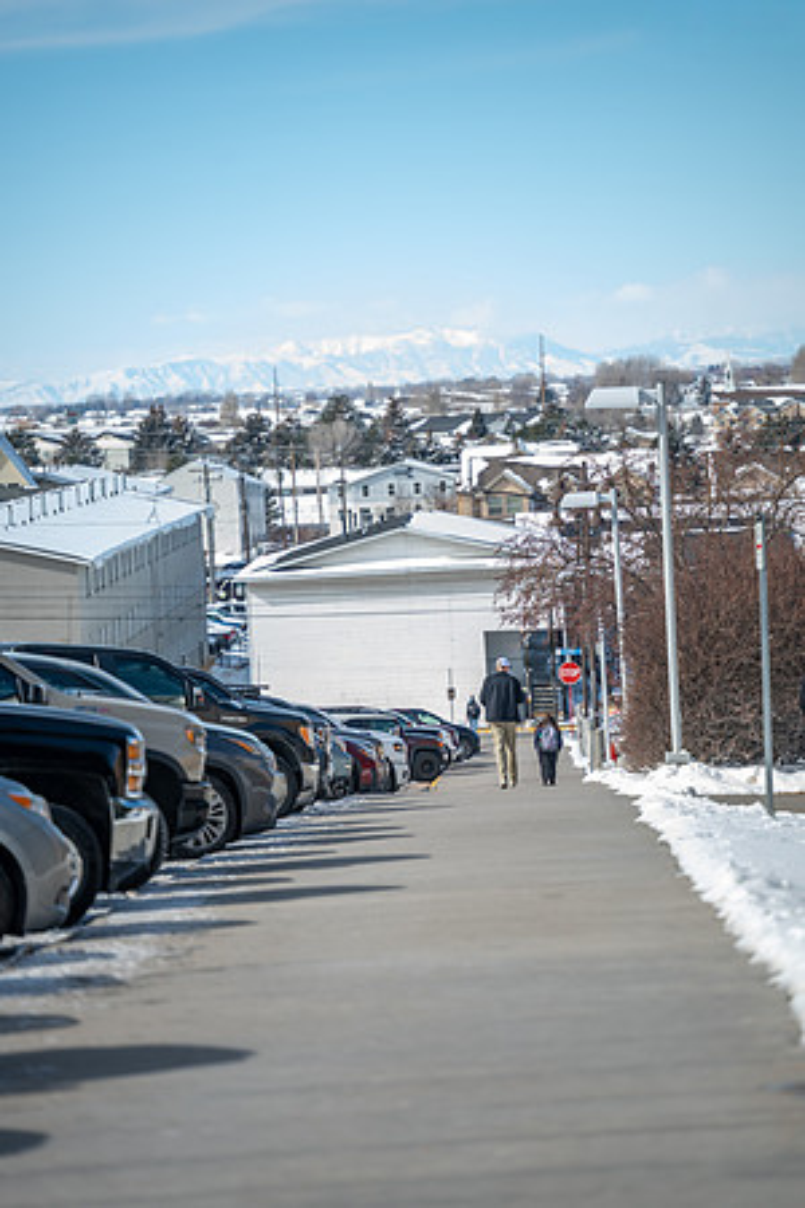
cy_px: 604
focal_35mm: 165
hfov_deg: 8.3
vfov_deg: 12.5
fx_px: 5534
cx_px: 402
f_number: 2.8
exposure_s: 1/800
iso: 100
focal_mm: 165
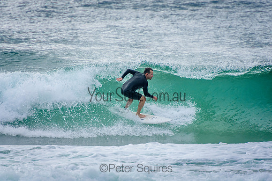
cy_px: 90
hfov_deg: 3.4
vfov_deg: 2.3
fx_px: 4534
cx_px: 136
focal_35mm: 600
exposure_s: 1/2000
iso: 500
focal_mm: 400
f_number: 5.6
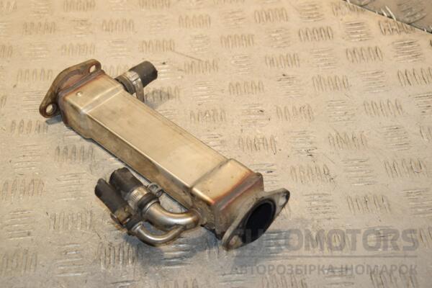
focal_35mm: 75
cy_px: 144
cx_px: 216
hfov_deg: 27.0
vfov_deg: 18.2
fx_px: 900
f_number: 6.3
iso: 800
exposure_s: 1/200
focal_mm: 50
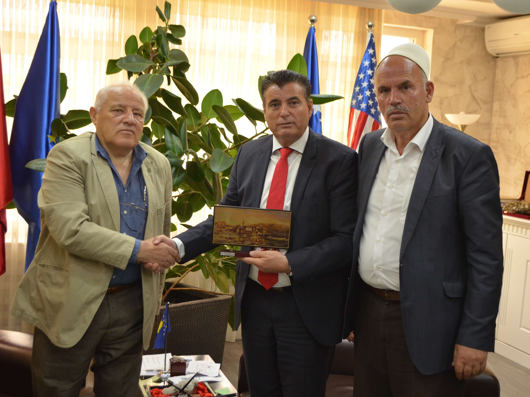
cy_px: 198
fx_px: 750
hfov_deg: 38.9
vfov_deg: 29.7
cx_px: 282
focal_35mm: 49
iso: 800
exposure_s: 1/40
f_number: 4.5
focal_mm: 30
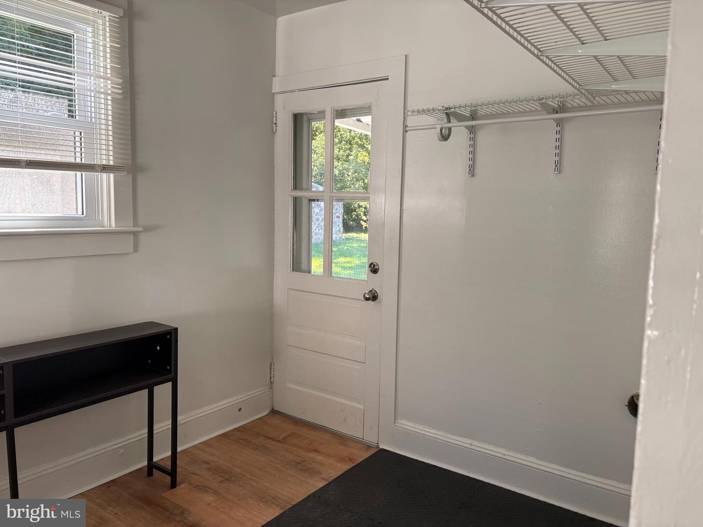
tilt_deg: -5.5
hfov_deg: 67.3
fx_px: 528
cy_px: 264
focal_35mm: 26
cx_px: 352
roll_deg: -1.0
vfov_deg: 53.1
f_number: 1.6
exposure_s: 1/121
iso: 80
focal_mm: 5.96
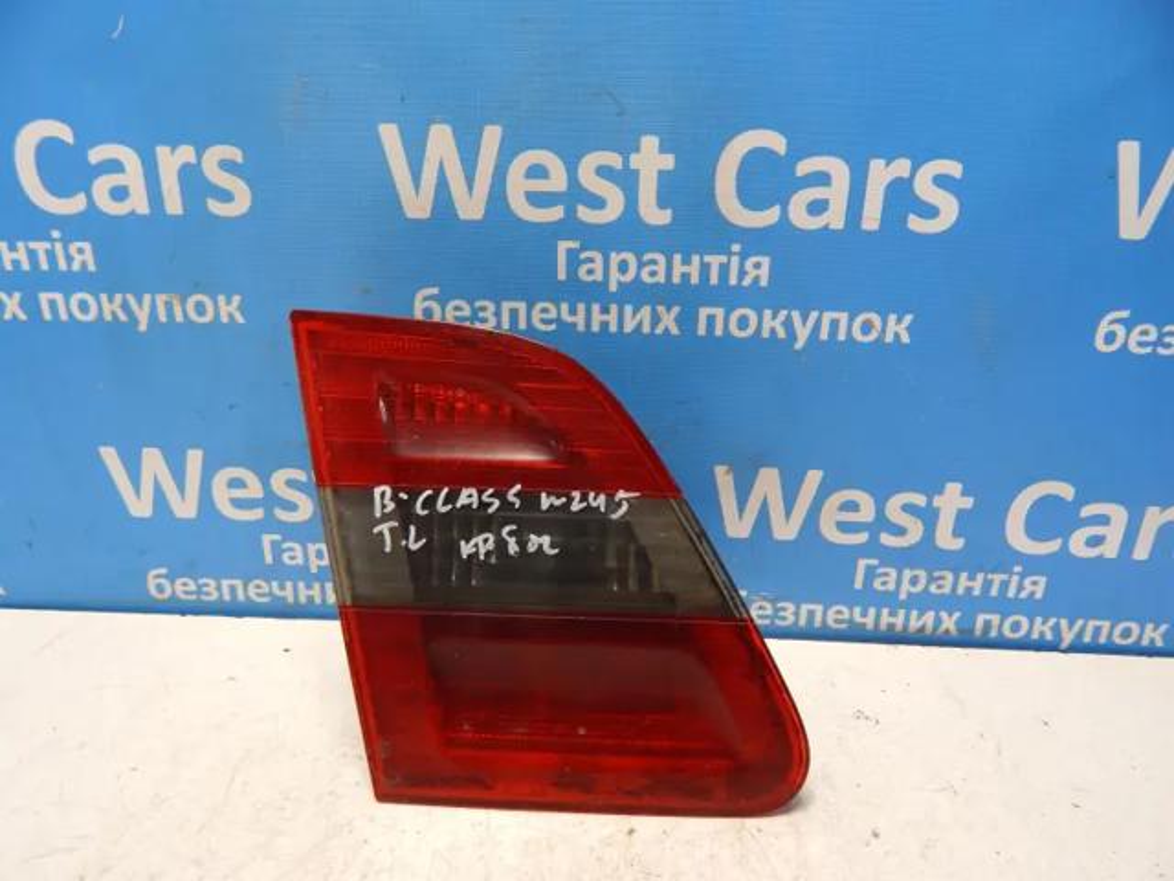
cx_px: 587
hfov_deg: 73.9
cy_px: 440
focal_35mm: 23
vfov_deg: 58.9
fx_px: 780
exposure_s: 1/30
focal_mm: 4
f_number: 3
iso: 250
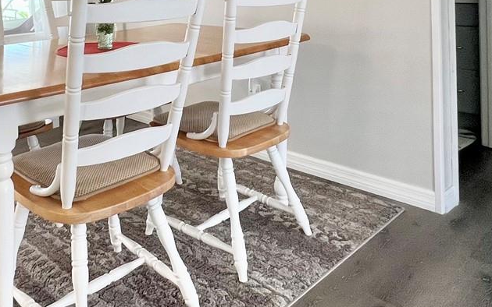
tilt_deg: -1.1
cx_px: 154
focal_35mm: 35
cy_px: -17
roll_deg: +1.2
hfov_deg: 53.9
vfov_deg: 32.6
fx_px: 469
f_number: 1.8
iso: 160
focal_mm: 1.57
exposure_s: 1/120
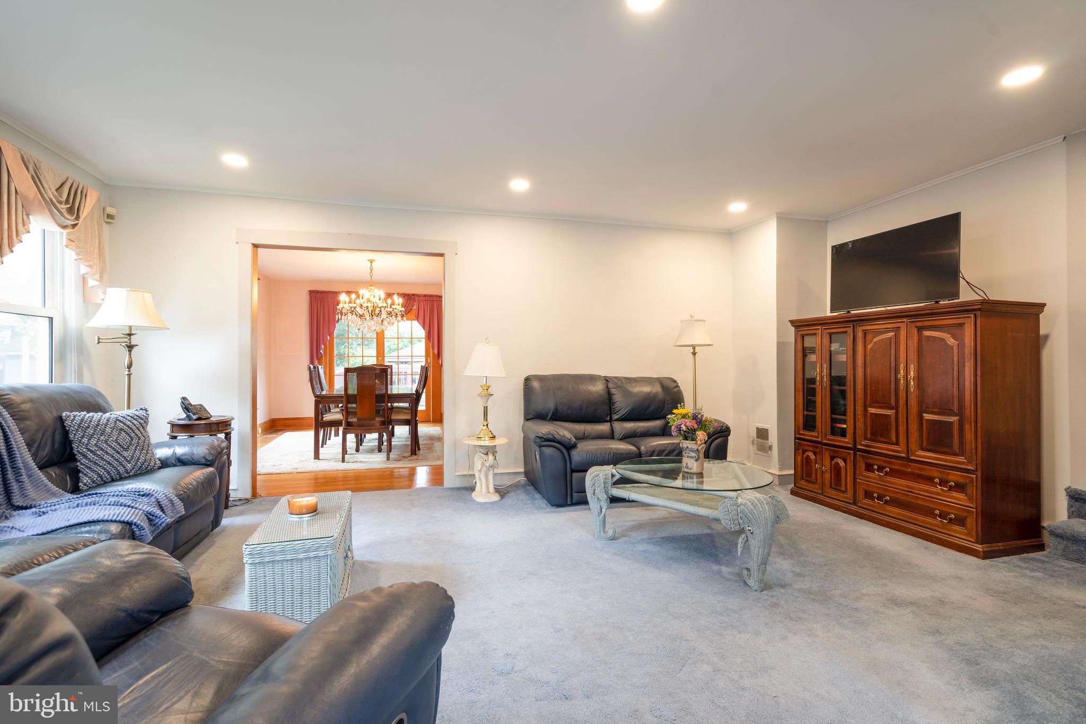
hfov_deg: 96.7
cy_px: 362
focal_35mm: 16
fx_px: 483
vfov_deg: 73.7
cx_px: 543
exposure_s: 1/8
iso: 320
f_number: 6.3
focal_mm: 16
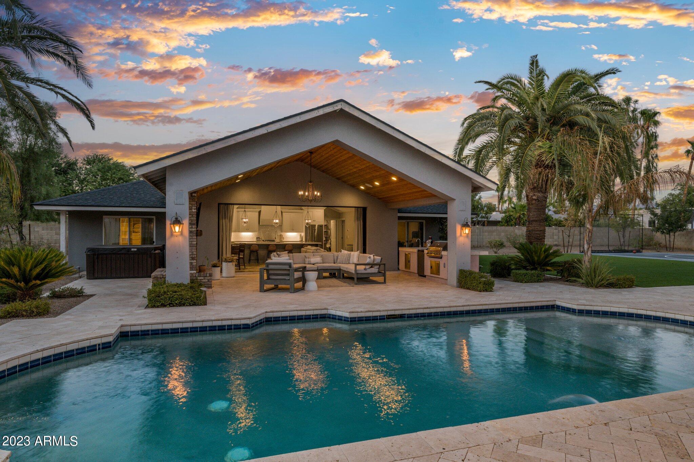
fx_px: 424
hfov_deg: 78.6
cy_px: 231
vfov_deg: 57.2
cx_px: 347
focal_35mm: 22
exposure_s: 1/5
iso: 400
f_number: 11
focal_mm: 22
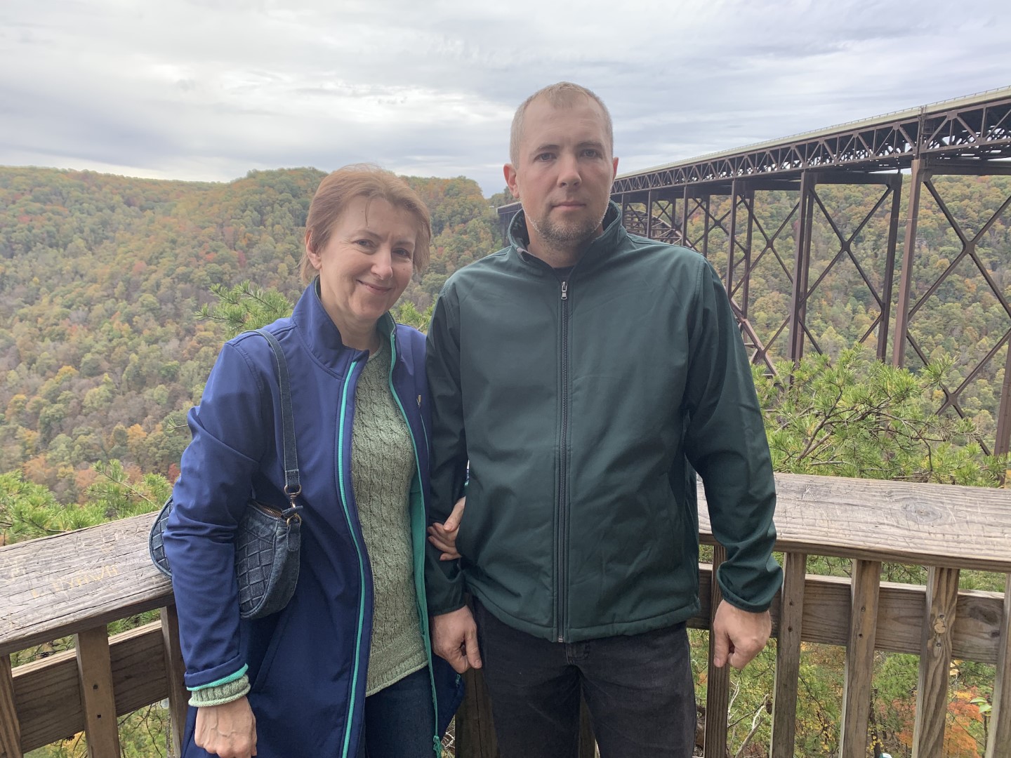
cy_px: 379
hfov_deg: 67.3
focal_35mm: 26
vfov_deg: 53.1
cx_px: 506
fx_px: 759
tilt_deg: -12.4
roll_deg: +0.1
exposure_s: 1/376
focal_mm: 4.25
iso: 25
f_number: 1.8
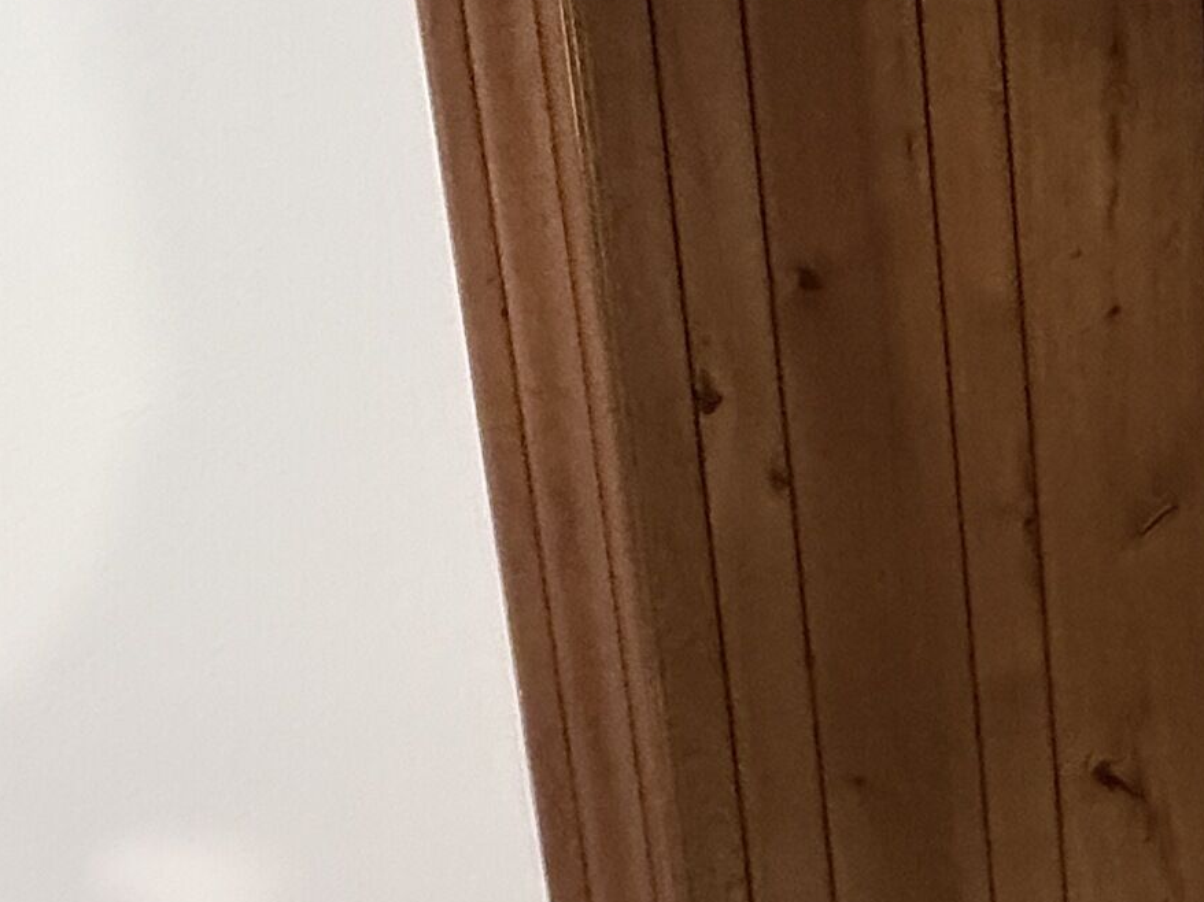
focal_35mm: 49
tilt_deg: -12.3
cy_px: 352
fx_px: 1704
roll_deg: +2.6
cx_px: 1375
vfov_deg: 29.6
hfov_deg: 33.2
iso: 800
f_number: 2.2
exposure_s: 1/60
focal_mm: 2.22
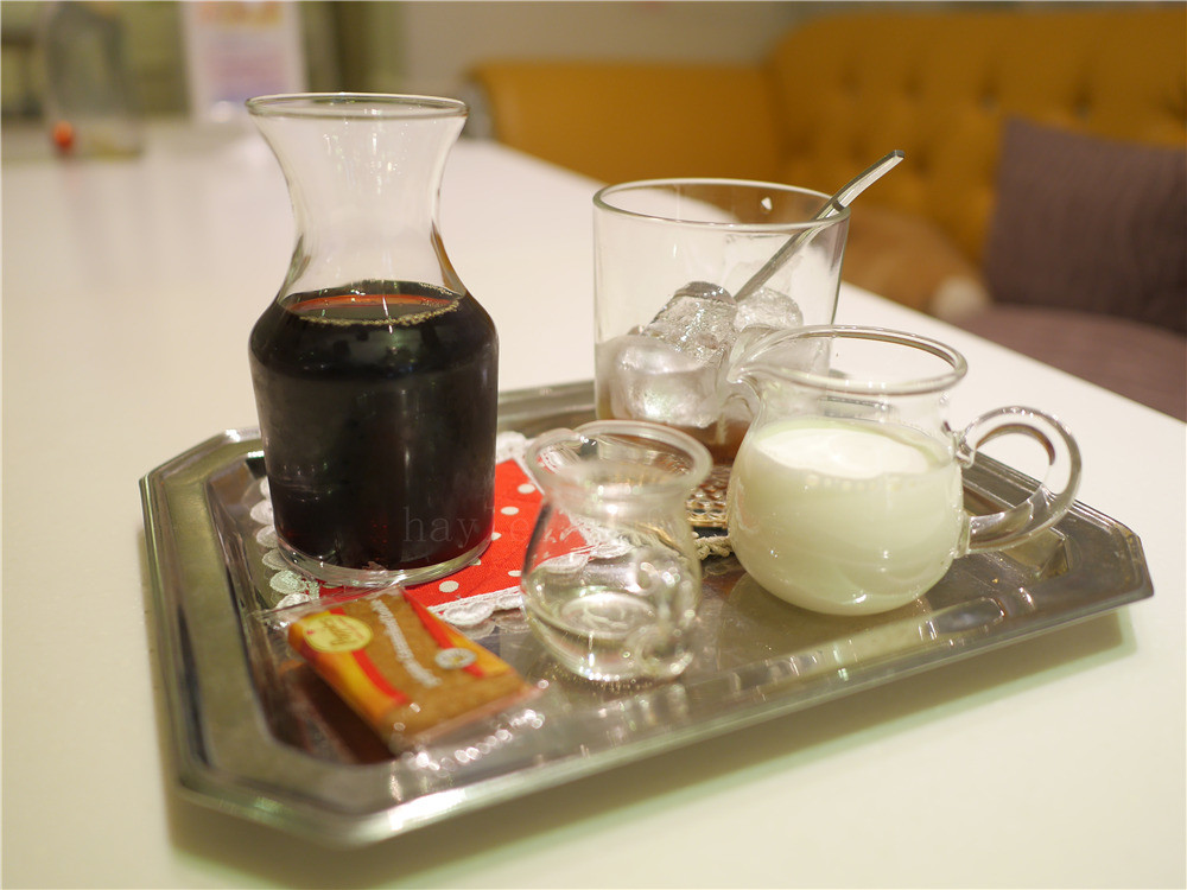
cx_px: 594
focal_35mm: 30
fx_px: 1029
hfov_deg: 60.0
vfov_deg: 46.8
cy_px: 445
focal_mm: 15
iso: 250
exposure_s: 1/60
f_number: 1.7
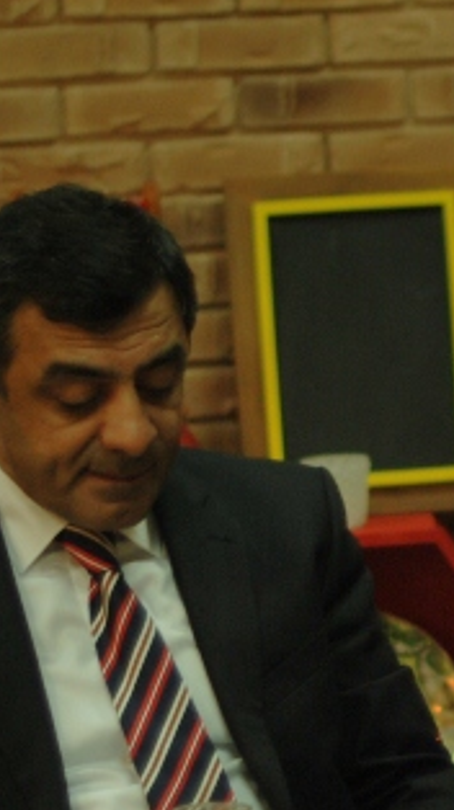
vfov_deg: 8.4
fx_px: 5515
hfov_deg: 4.7
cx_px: 854
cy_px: 509
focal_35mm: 257
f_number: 1.6
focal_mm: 50
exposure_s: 1/125
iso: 100
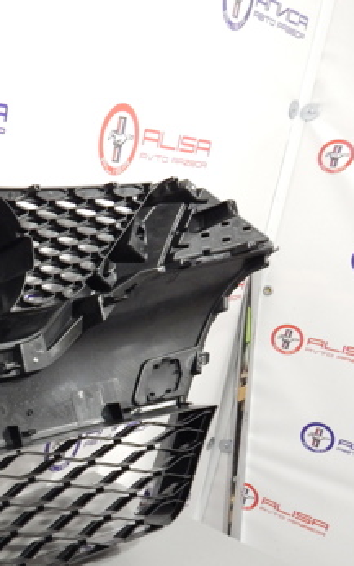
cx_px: -117
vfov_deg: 43.6
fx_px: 694
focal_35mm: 45
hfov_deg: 24.6
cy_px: 385
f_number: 3
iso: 400
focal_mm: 4
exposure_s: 1/15
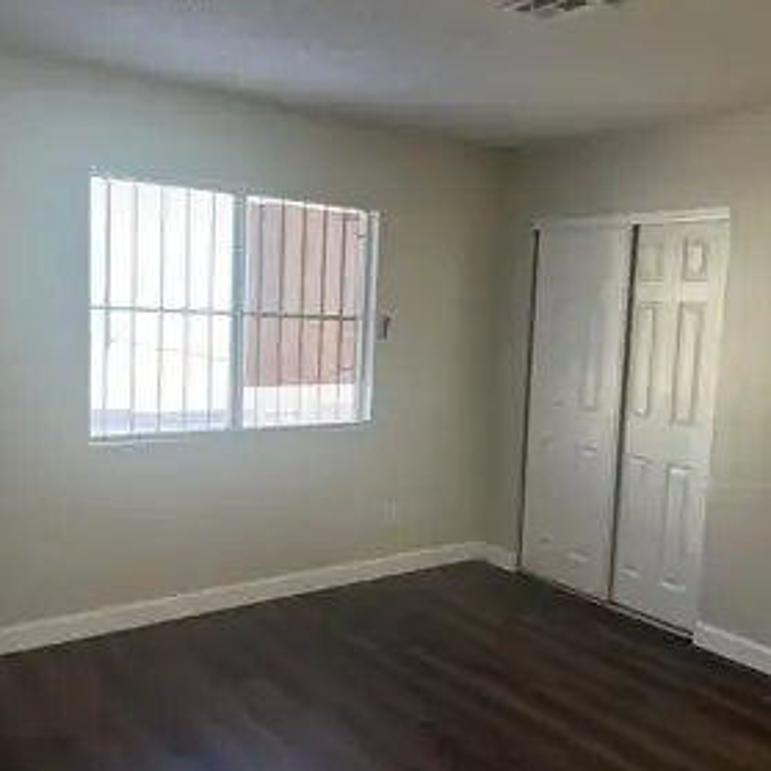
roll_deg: -2.3
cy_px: 381
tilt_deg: -6.9
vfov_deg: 49.7
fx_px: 832
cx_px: 376
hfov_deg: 49.7
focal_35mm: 33
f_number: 1.5
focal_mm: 5.7
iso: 100
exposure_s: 1/120
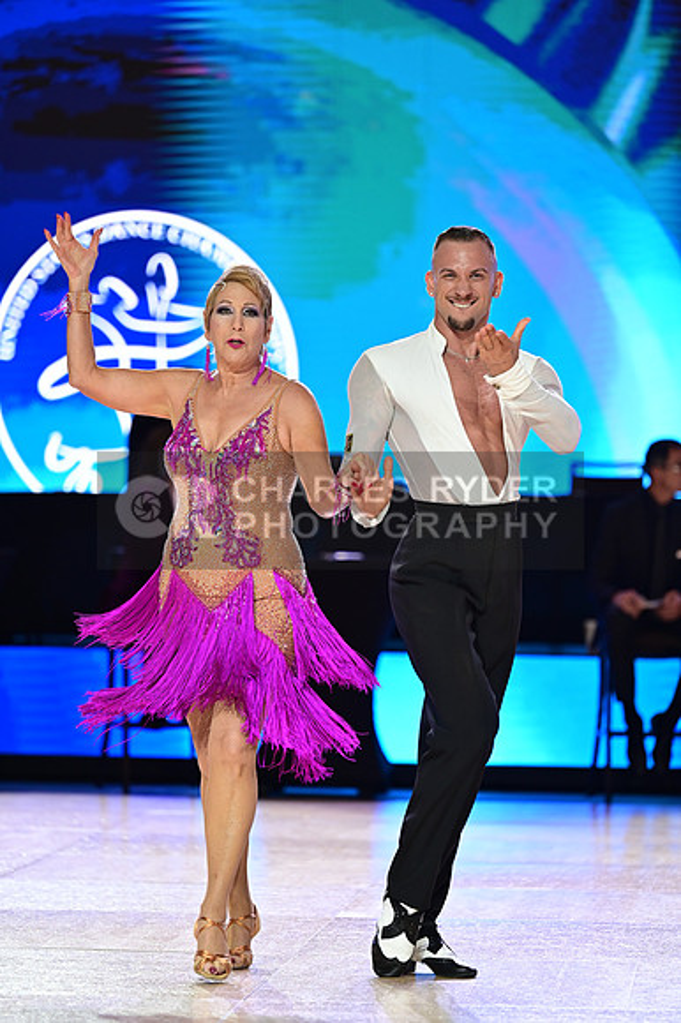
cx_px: 340
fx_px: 4261
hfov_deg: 9.1
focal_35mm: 150
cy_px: 512
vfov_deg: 13.7
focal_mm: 150
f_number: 2.8
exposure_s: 1/400
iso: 1600
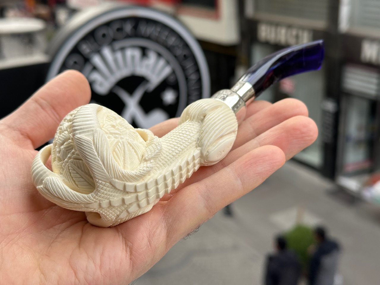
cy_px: 142
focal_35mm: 48
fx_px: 527
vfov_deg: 30.3
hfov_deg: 39.7
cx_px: 190
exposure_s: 1/887
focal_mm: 6.86
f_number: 1.78
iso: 64
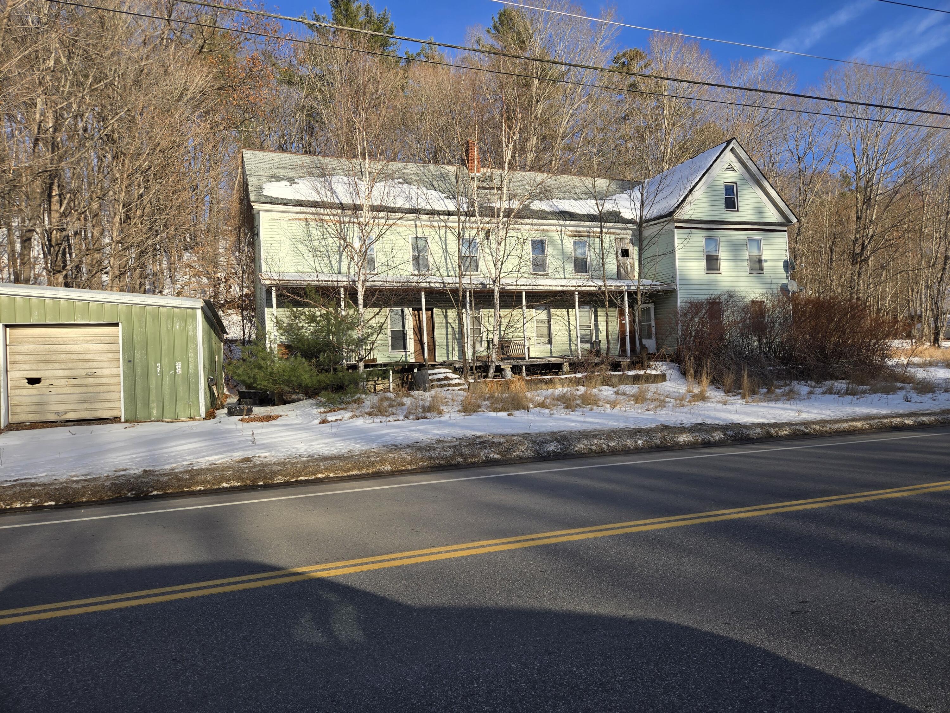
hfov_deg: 73.9
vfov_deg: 58.9
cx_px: 475
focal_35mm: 23
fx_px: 631
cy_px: 356
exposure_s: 1/1111
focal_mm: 5.4
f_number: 1.8
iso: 25
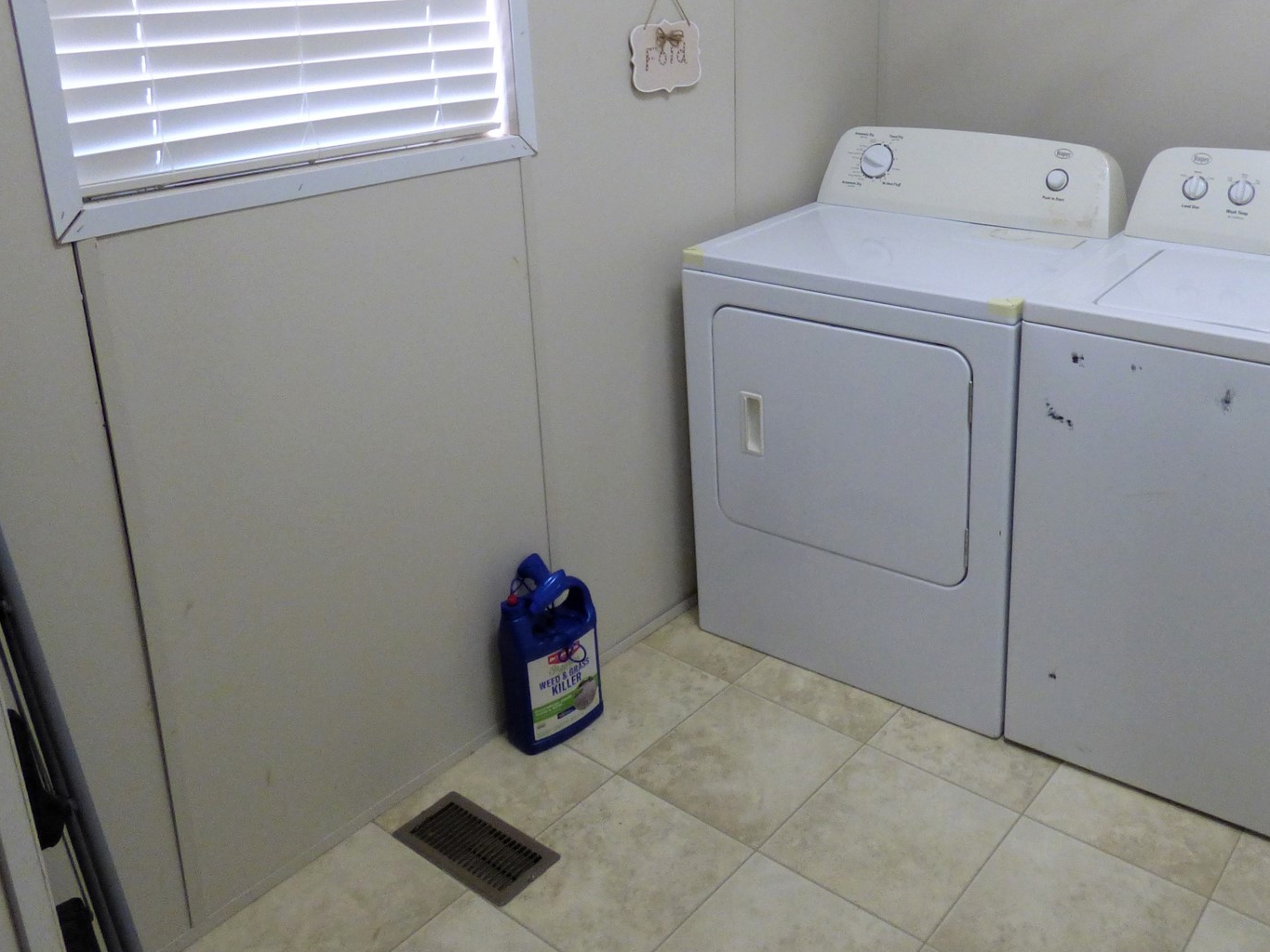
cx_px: 801
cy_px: 281
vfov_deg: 45.7
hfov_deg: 59.1
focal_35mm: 30
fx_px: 1101
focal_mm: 3.58
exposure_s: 1/40
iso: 400
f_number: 2.8
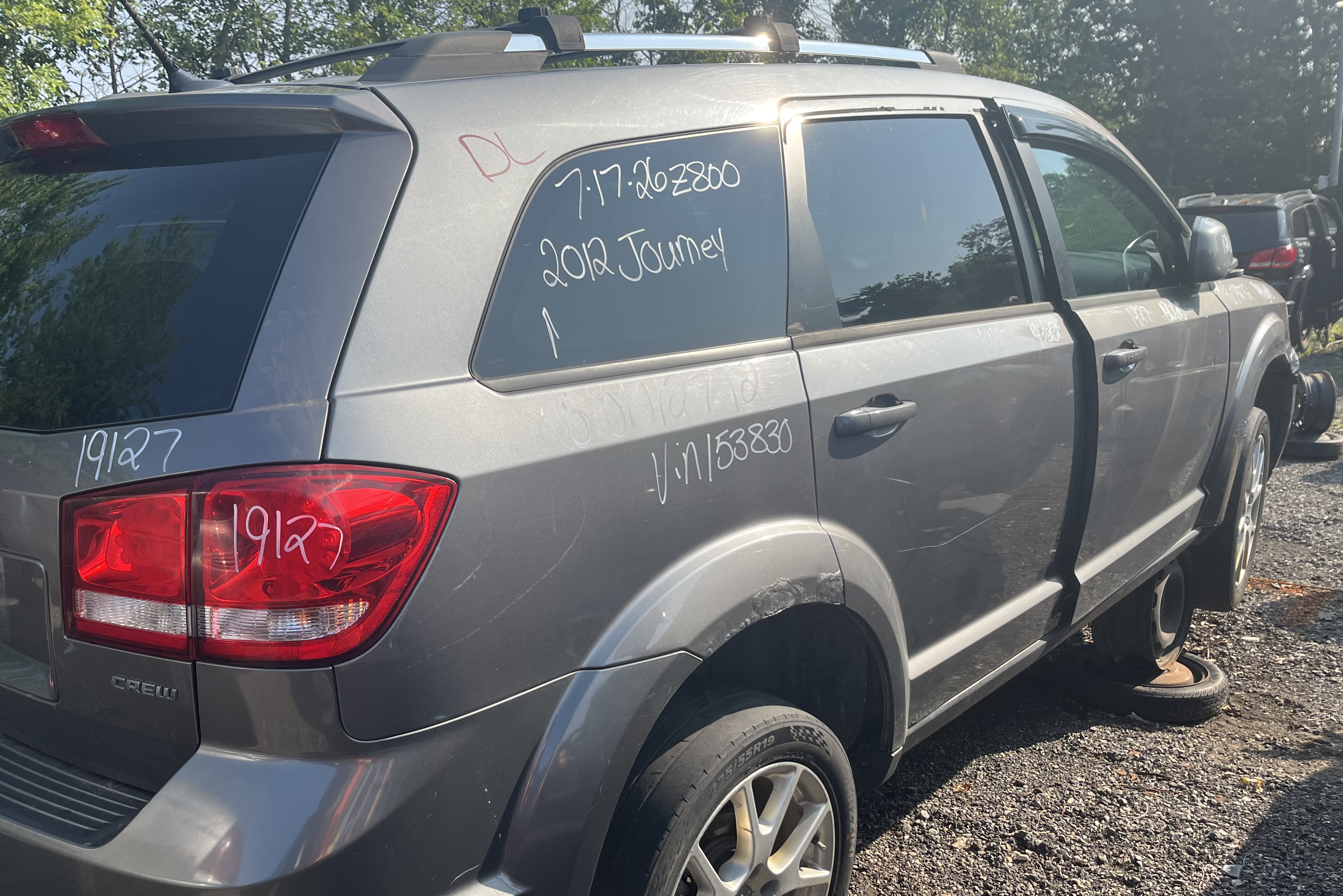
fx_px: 1156
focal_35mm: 31
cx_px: 600
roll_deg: +1.8
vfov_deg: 42.1
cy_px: 533
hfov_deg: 60.1
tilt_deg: -13.8
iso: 50
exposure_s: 1/1802
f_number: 1.6
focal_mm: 5.1
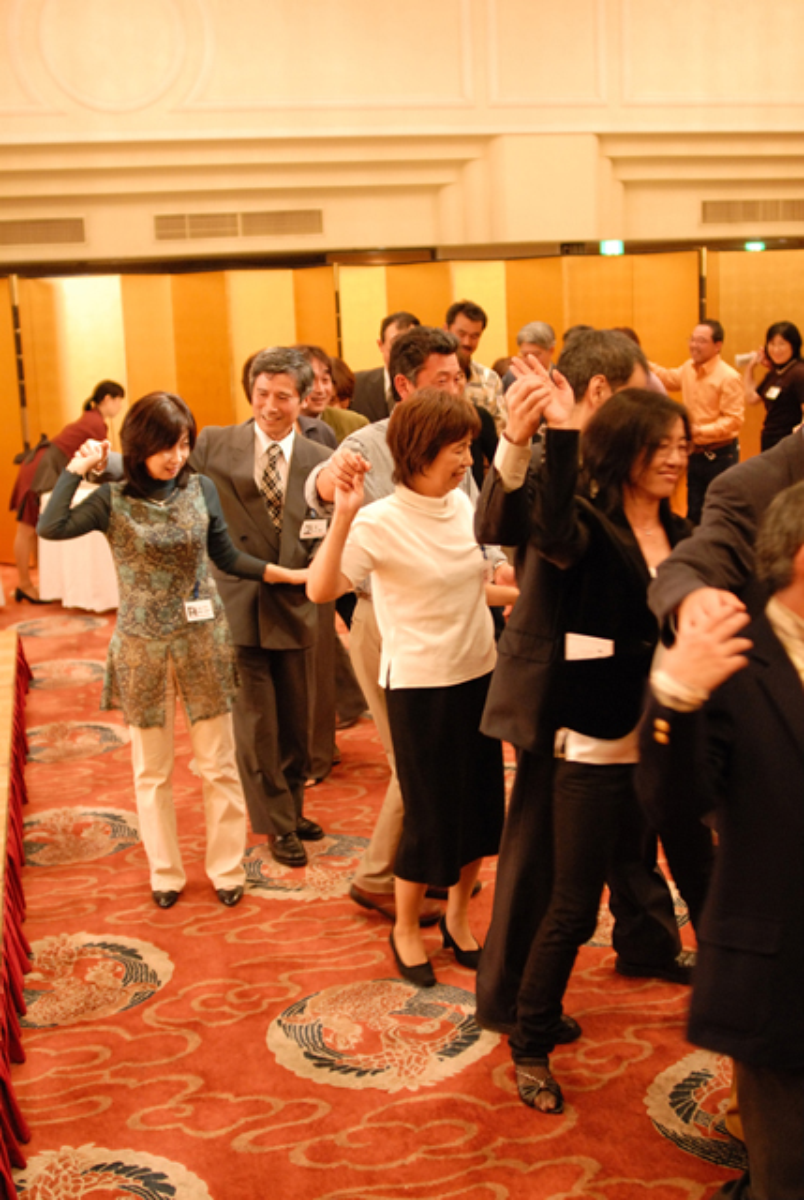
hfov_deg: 32.0
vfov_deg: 46.3
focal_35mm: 42
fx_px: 1402
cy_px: 600
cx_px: 402
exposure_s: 1/60
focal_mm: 28
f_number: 2
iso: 800
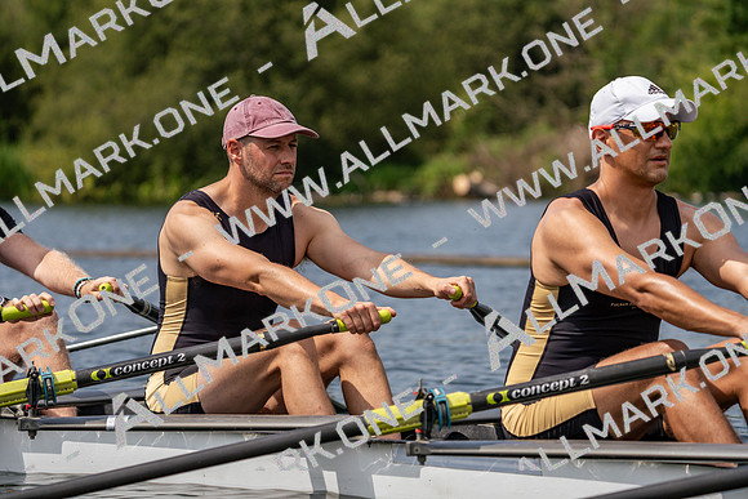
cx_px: 374
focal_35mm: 200
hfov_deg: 10.3
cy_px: 250
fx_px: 4156
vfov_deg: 6.9
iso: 200
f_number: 5.6
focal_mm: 200
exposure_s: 1/1600
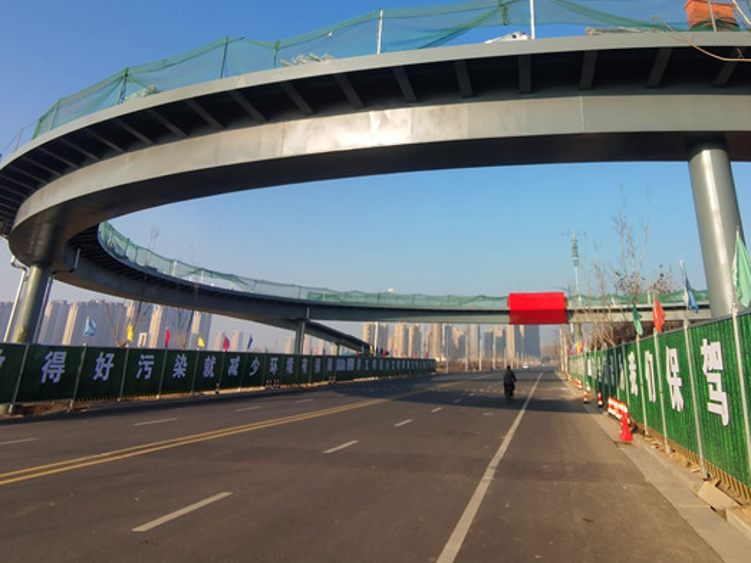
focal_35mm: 26
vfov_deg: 50.8
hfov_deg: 66.6
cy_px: 139
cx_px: 455
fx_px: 564
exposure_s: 1/1149
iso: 50
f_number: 2.2
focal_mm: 2.26
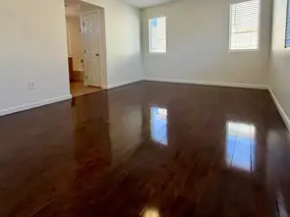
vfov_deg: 66.6
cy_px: 71
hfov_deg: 84.7
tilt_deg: -2.2
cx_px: 141
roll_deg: +2.3
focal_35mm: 19
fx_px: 159
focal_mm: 2.22
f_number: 2.2
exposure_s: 1/120
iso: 80
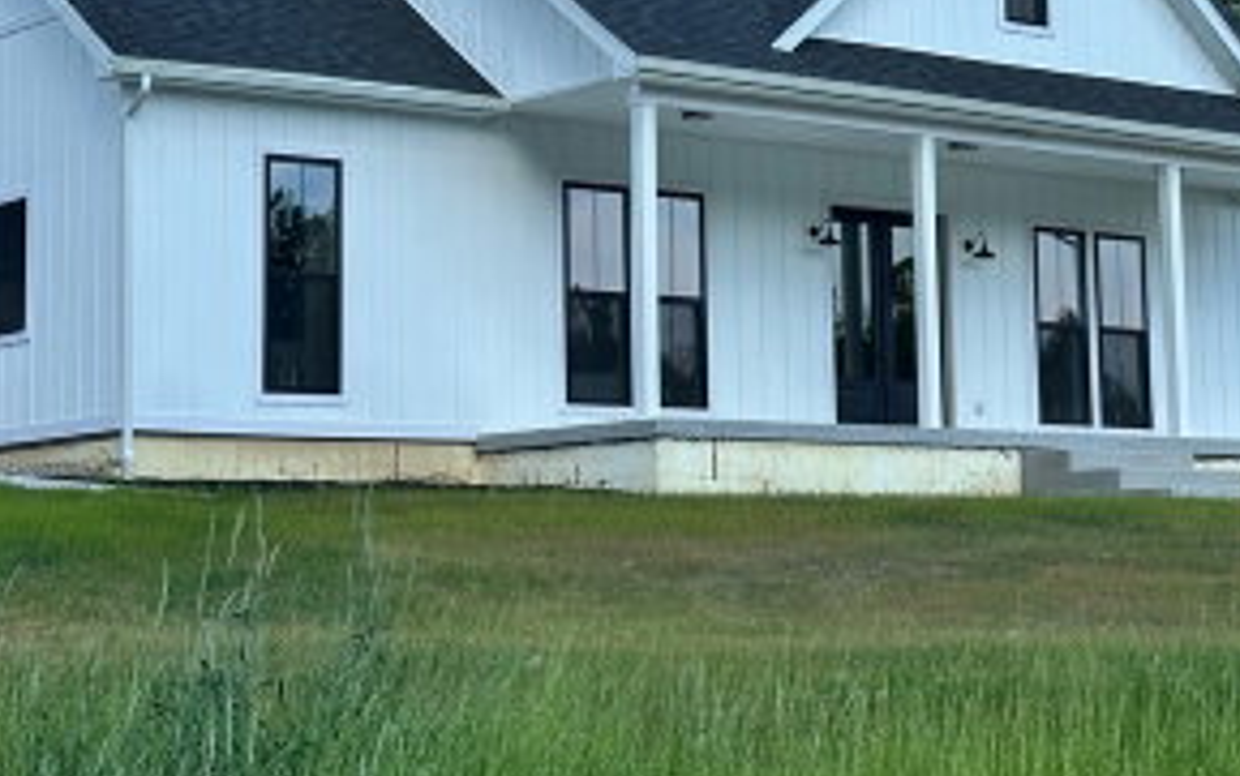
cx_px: 614
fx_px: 3043
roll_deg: +0.1
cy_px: 146
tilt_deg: +8.6
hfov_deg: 23.0
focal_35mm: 90
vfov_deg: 14.5
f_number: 1.78
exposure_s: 1/3058
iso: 64
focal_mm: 6.86
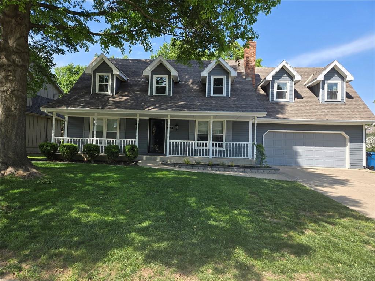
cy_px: 140
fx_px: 249
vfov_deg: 58.9
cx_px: 188
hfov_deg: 73.9
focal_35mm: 23
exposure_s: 1/744
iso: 25
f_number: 1.8
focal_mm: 5.4
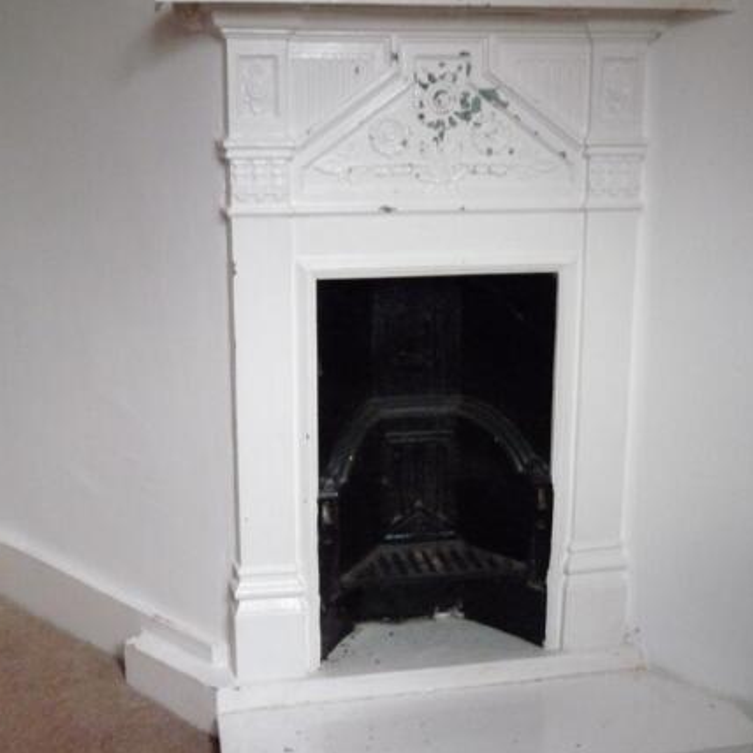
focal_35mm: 47
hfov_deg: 36.0
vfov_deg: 36.1
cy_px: 381
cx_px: 400
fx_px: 1157
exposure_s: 1/13
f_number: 3
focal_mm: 6.9
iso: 800
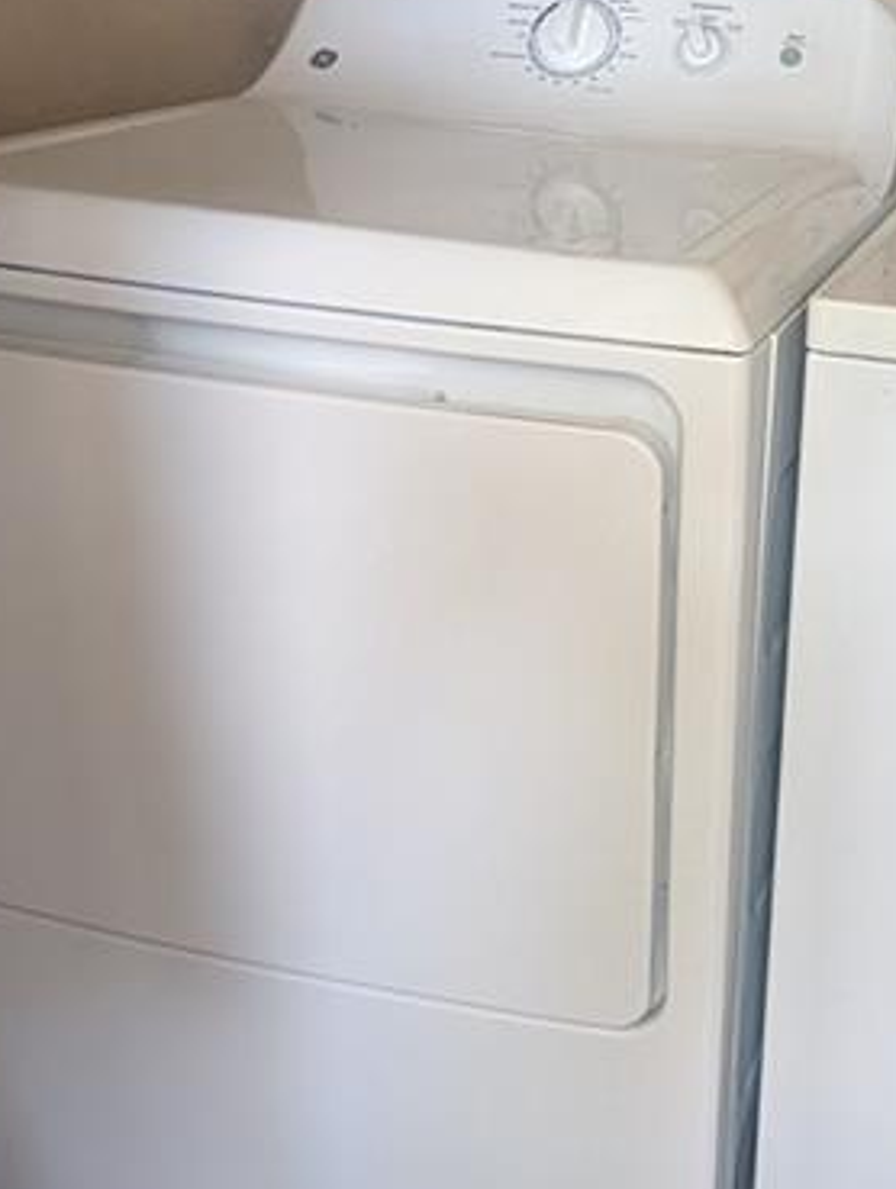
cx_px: 894
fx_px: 1342
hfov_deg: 33.7
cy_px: 441
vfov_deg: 47.3
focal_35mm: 39
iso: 300
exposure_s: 1/60
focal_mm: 2.02
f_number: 1.7
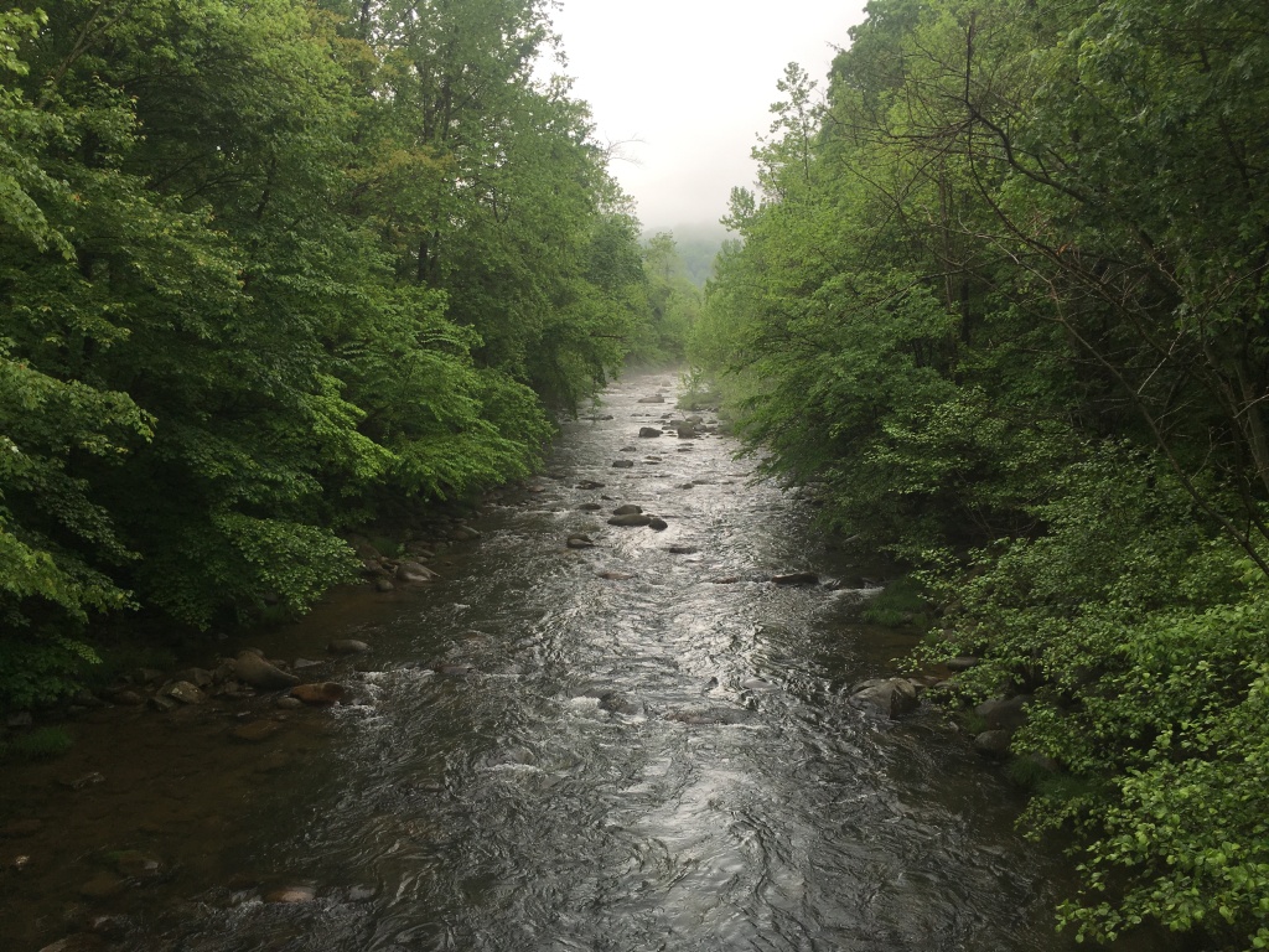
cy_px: 476
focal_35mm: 29
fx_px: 1063
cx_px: 634
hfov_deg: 61.7
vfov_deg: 48.2
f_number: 2.2
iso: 25
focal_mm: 4.15
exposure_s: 1/208
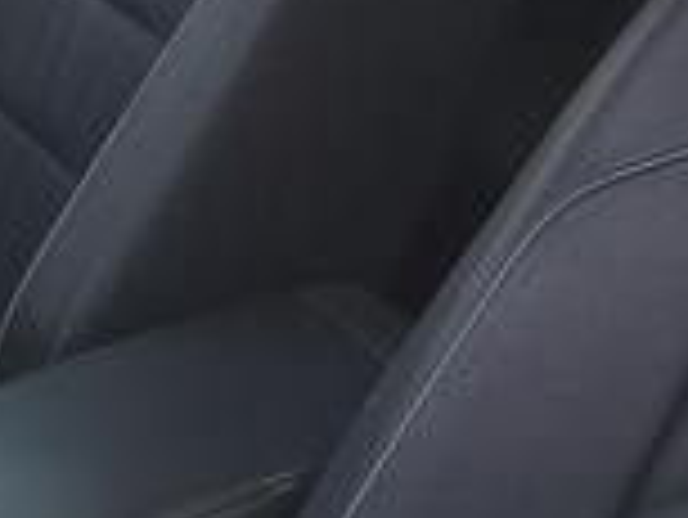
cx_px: 499
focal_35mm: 111
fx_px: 2208
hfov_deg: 17.6
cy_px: -444
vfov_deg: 12.2
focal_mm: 5.4
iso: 40
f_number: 1.8
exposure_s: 1/135
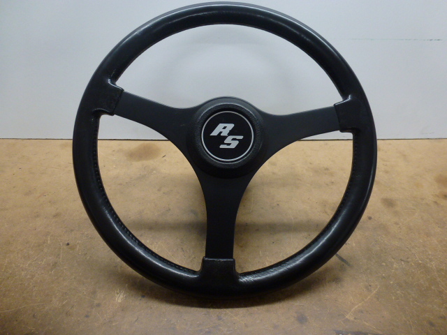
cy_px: 168
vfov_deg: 56.8
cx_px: 224
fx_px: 310
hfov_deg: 71.6
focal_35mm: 24
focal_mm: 4.3
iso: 250
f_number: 3.3
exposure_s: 1/60
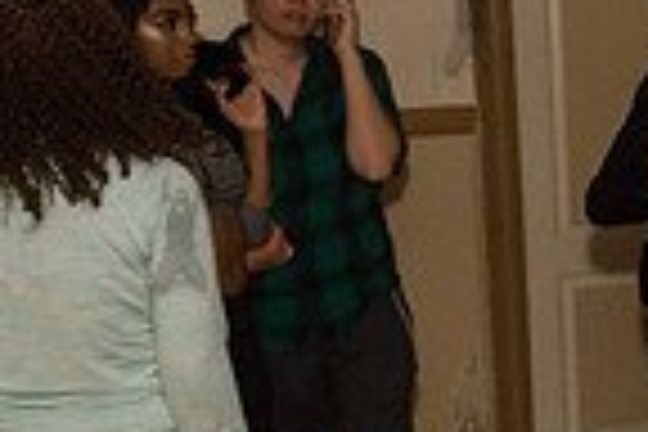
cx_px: 1048
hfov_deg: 18.1
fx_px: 1746
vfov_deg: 14.1
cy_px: 214
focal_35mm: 97
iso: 2500
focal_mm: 24
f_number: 3.5
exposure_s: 1/320
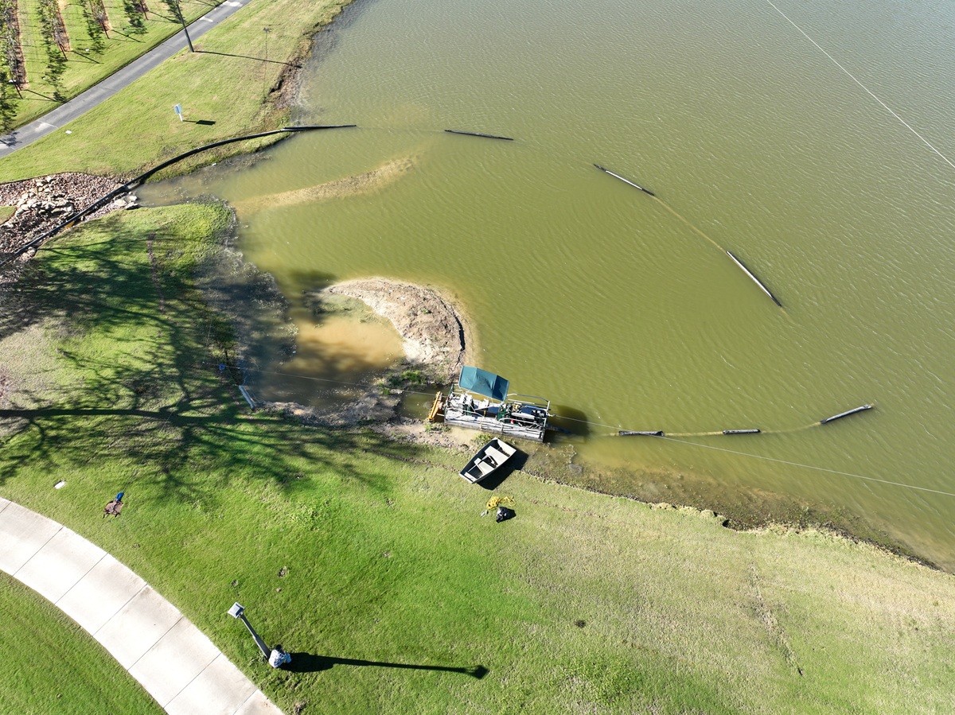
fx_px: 662
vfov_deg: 56.8
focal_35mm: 24
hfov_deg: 71.6
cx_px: 478
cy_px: 358
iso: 100
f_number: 2.8
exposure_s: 1/500
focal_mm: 12.29
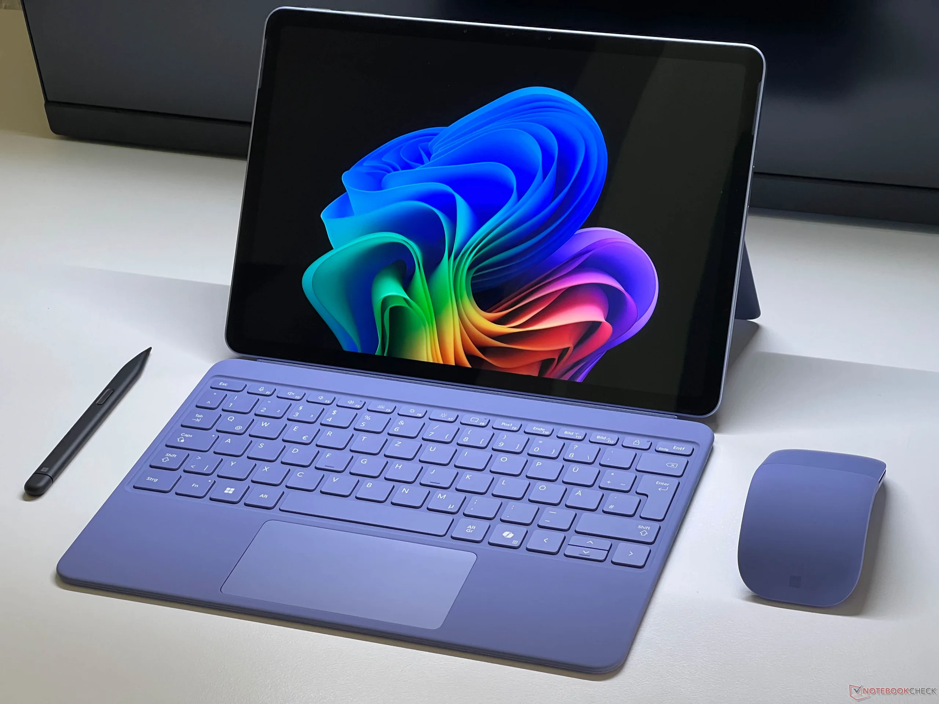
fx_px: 2089
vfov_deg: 19.1
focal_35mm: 77
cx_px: 470
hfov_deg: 25.3
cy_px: 352
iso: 200
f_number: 2.8
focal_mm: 9
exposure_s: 1/87
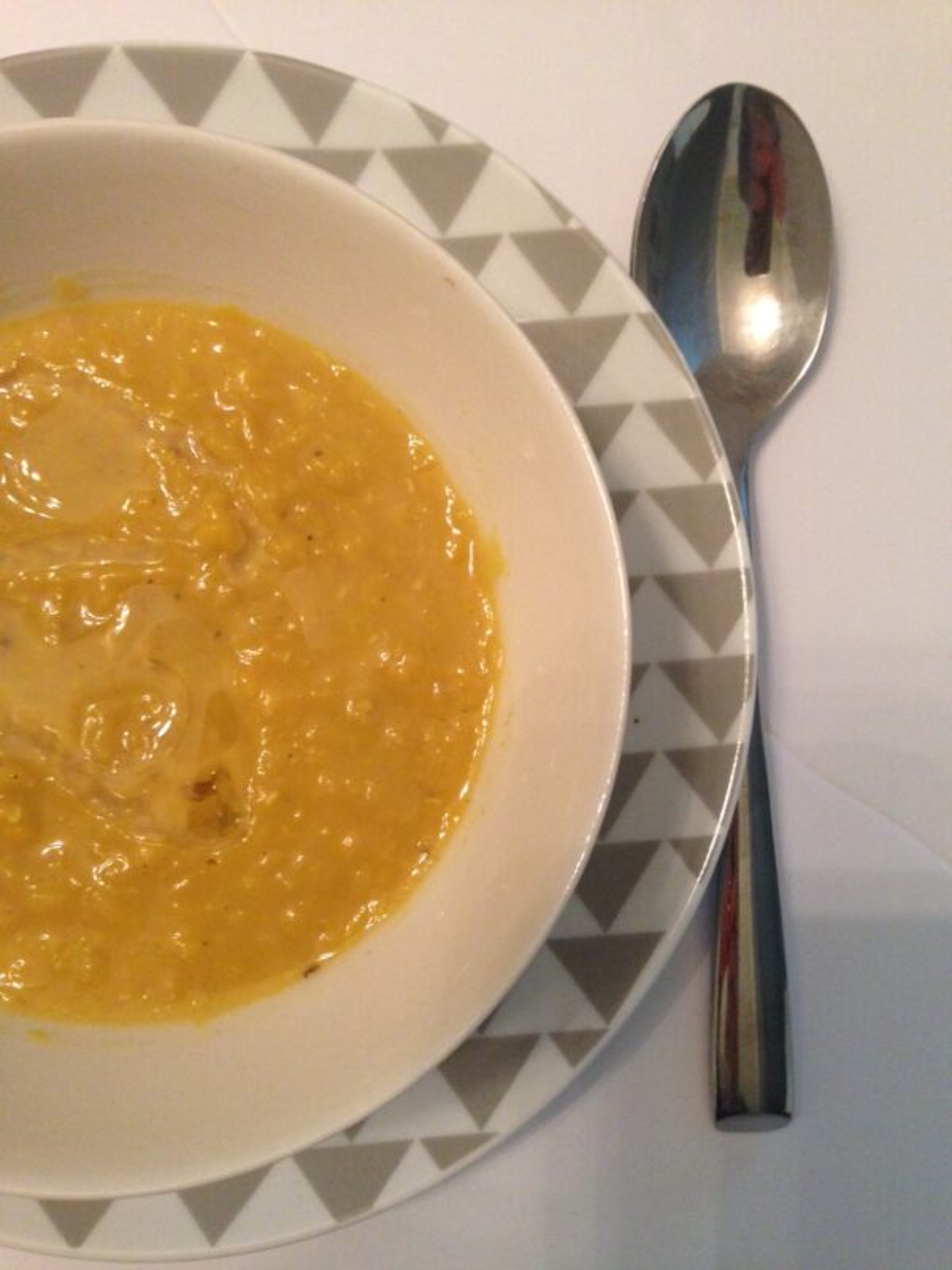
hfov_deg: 42.9
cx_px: 476
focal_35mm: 33
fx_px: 1210
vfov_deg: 55.4
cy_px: 635
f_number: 2.4
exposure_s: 1/20
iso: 250
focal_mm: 4.12
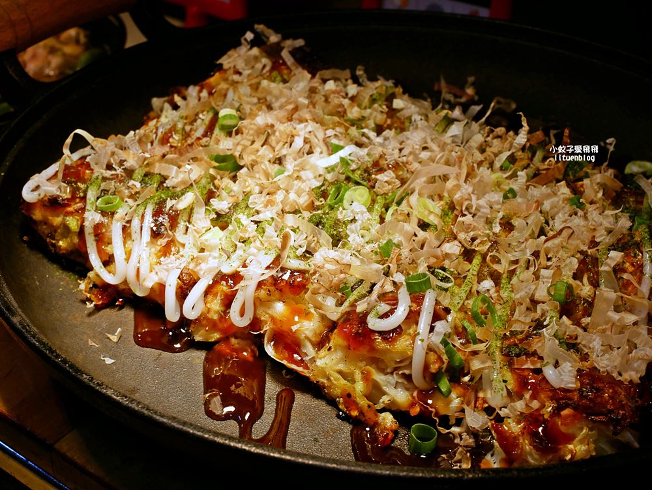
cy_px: 245
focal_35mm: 50
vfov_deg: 29.1
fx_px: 942
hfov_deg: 38.2
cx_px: 326
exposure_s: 1/60
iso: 200
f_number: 9
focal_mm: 25
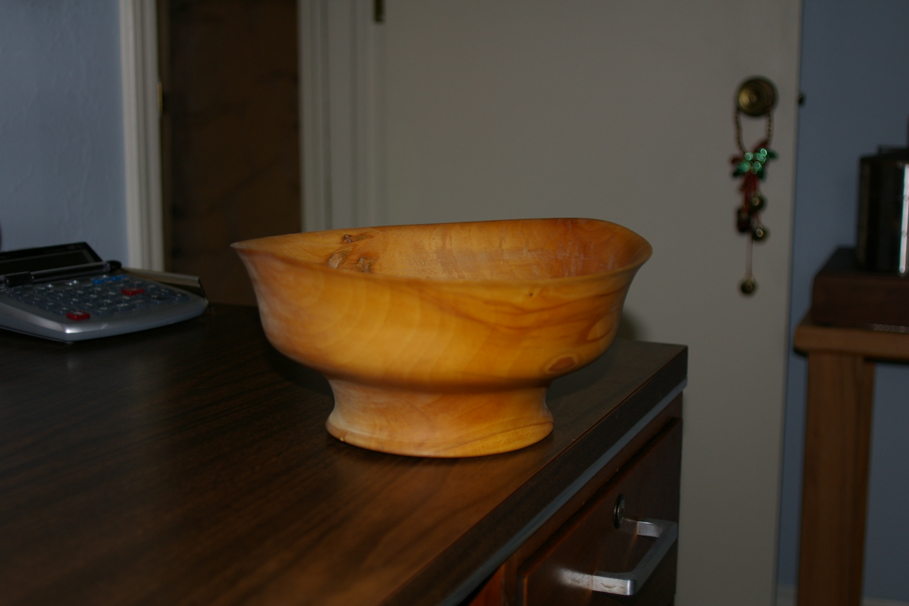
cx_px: 454
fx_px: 1288
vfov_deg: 26.5
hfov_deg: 38.9
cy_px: 303
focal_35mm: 51
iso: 200
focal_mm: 34
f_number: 3.5
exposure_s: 1/45
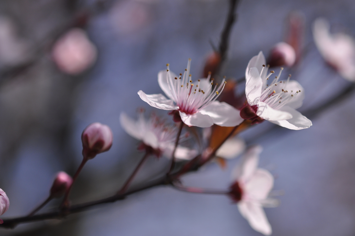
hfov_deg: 33.4
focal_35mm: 60
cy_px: 118
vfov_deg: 22.6
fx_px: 591
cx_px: 178
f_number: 3.2
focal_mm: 40
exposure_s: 1/2500
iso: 200
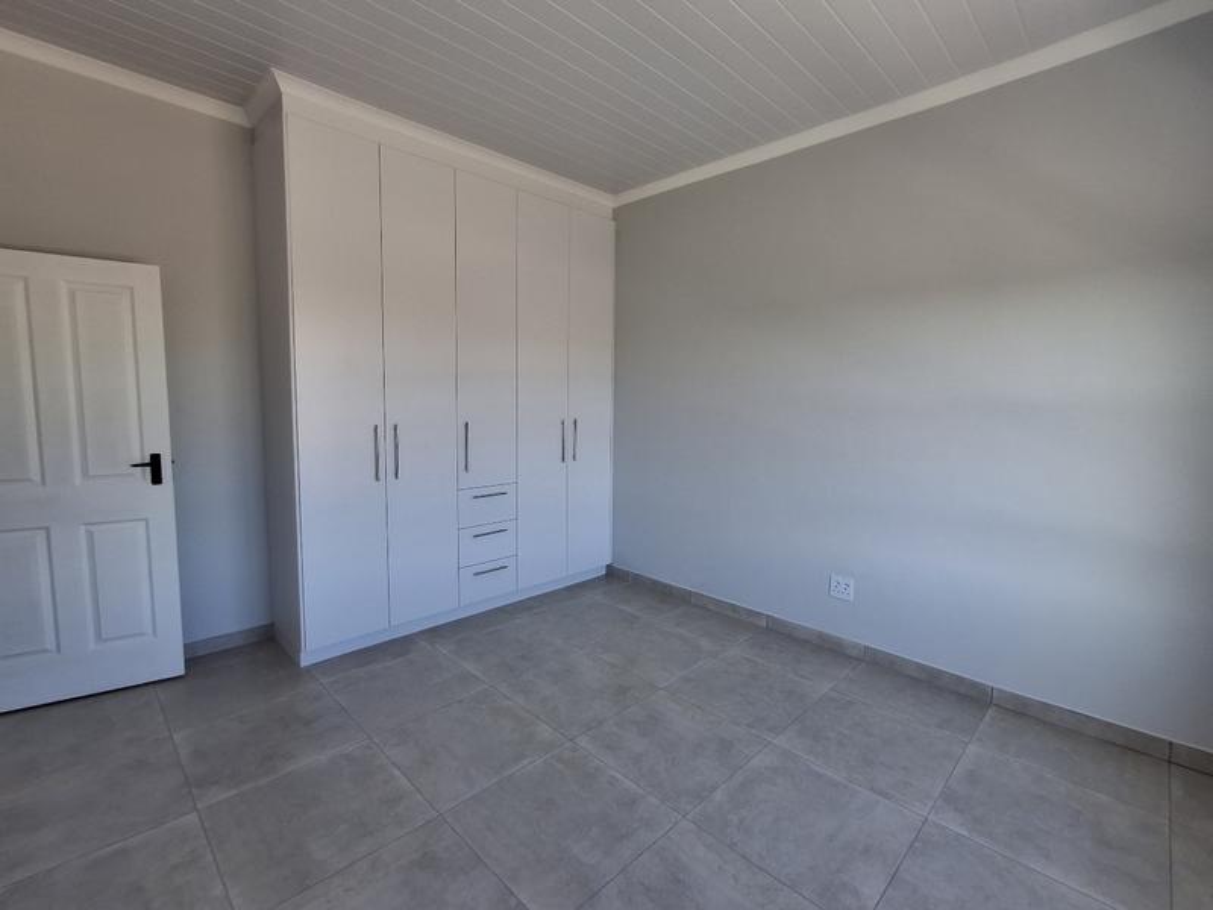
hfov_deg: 94.5
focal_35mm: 16
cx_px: 606
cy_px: 455
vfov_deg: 78.1
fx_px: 561
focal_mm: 1.64
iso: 40
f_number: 2.2
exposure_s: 1/100
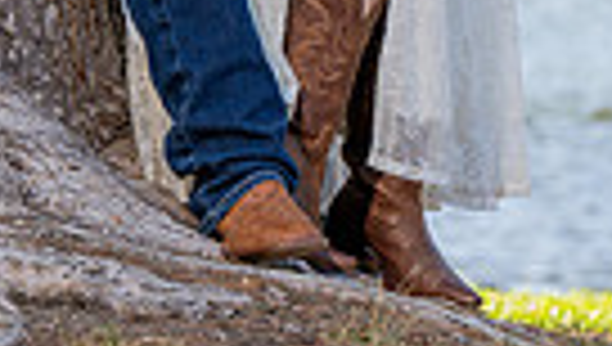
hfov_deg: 3.2
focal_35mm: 670
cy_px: -353
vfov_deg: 1.8
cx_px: 324
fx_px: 10890
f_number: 5
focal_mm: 150
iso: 200
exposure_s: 1/200
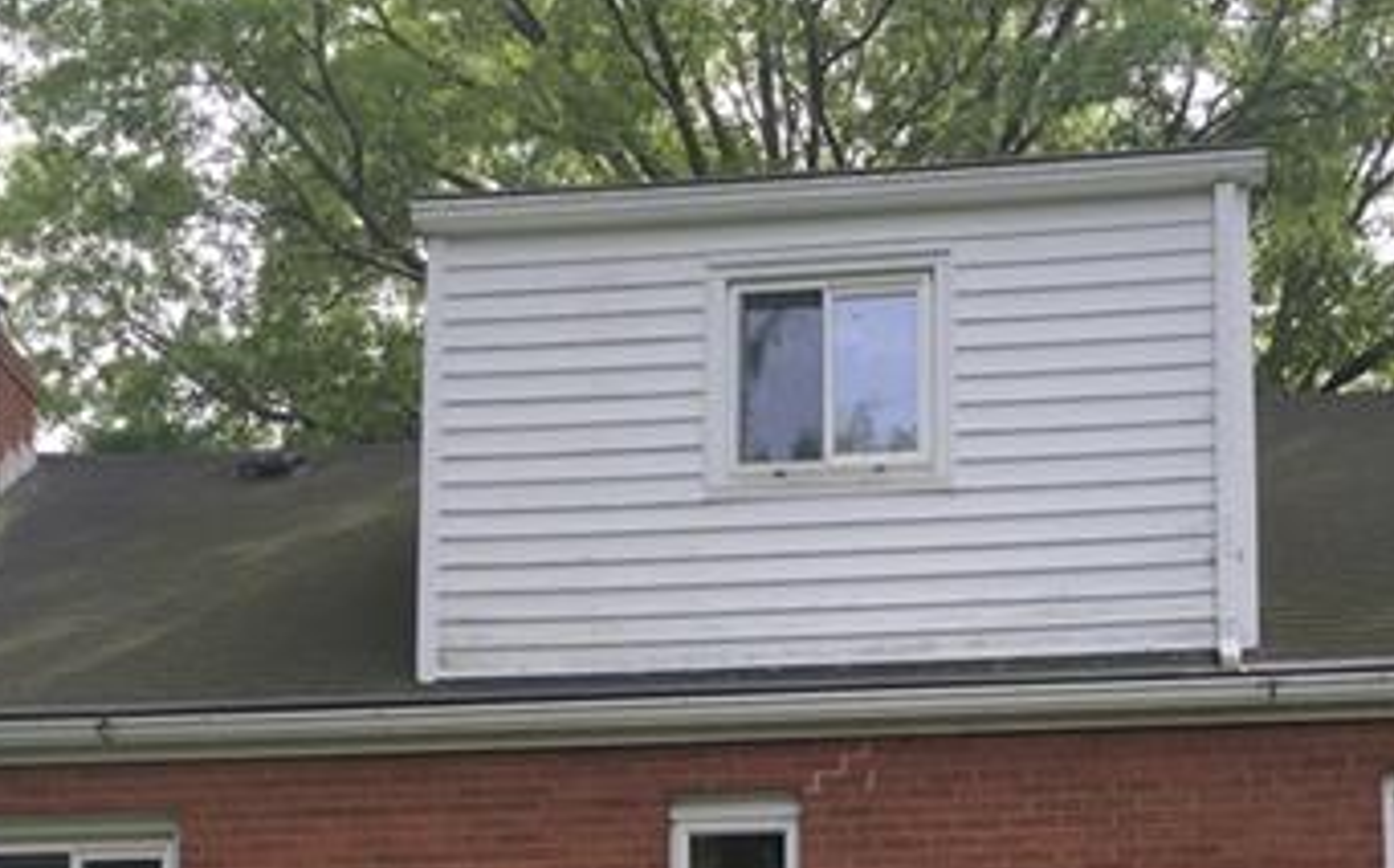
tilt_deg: +10.1
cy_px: 1178
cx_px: 689
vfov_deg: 16.9
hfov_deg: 28.6
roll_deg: -0.2
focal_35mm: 72
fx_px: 2733
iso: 25
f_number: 2.2
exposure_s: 1/377
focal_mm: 4.15
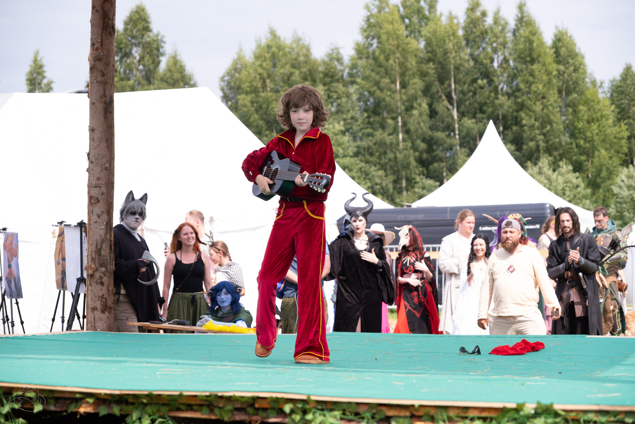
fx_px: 1411
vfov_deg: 17.1
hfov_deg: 25.4
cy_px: 212
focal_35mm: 80
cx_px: 318
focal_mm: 53.3
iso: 200
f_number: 3.2
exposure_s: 1/1250
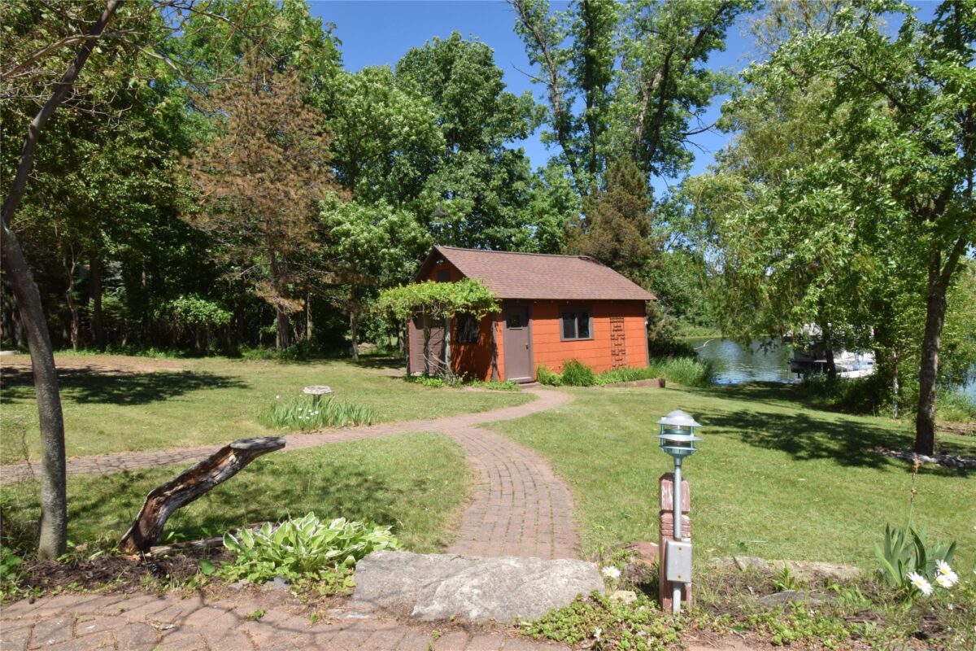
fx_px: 529
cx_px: 488
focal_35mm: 20
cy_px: 326
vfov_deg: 63.2
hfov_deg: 85.4
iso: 320
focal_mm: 13
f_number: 20
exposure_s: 1/200
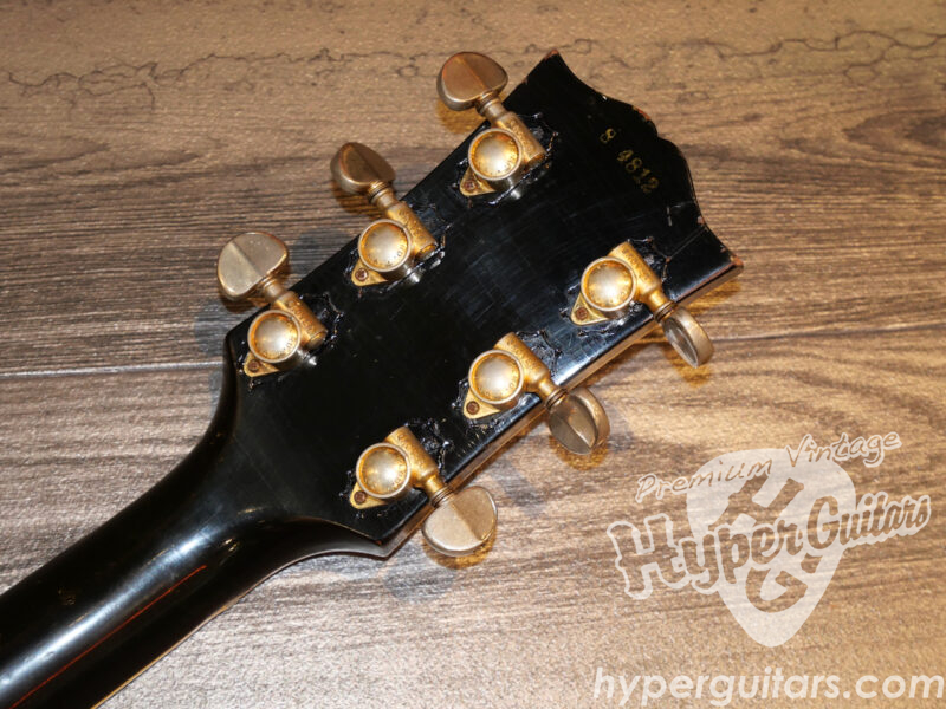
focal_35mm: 64
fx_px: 1749
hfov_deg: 30.3
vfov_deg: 22.9
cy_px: 354
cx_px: 473
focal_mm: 32
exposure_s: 1/50
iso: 800
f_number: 5.6
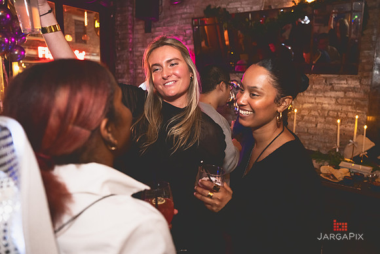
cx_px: 200
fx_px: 277
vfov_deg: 49.2
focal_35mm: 26
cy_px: 120
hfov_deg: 68.9
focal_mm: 24
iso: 3200
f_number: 2.8
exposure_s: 1/100
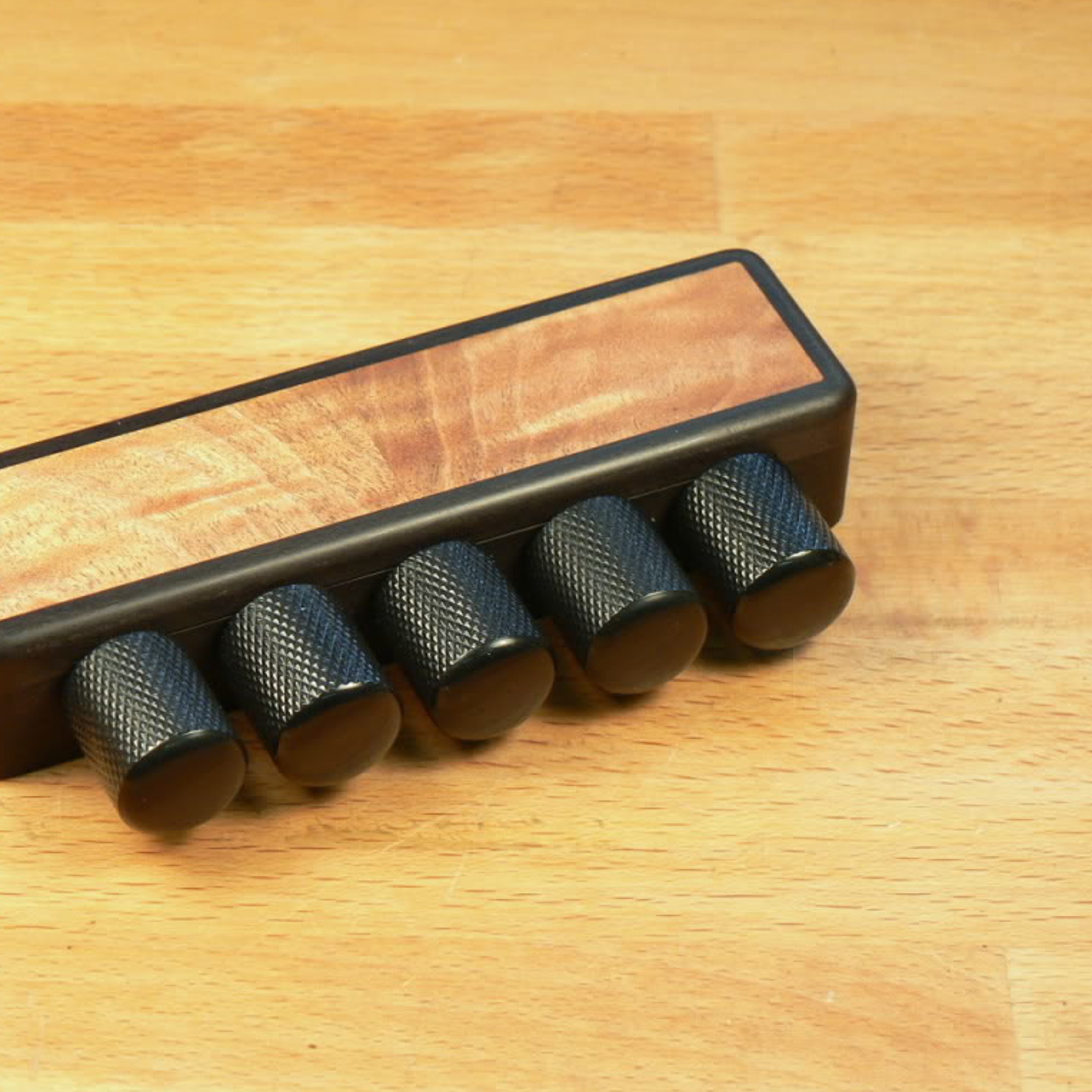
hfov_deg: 11.3
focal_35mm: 154
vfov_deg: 11.3
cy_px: 545
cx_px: 370
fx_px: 5496
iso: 100
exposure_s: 1/50
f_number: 3.6
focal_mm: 21.6
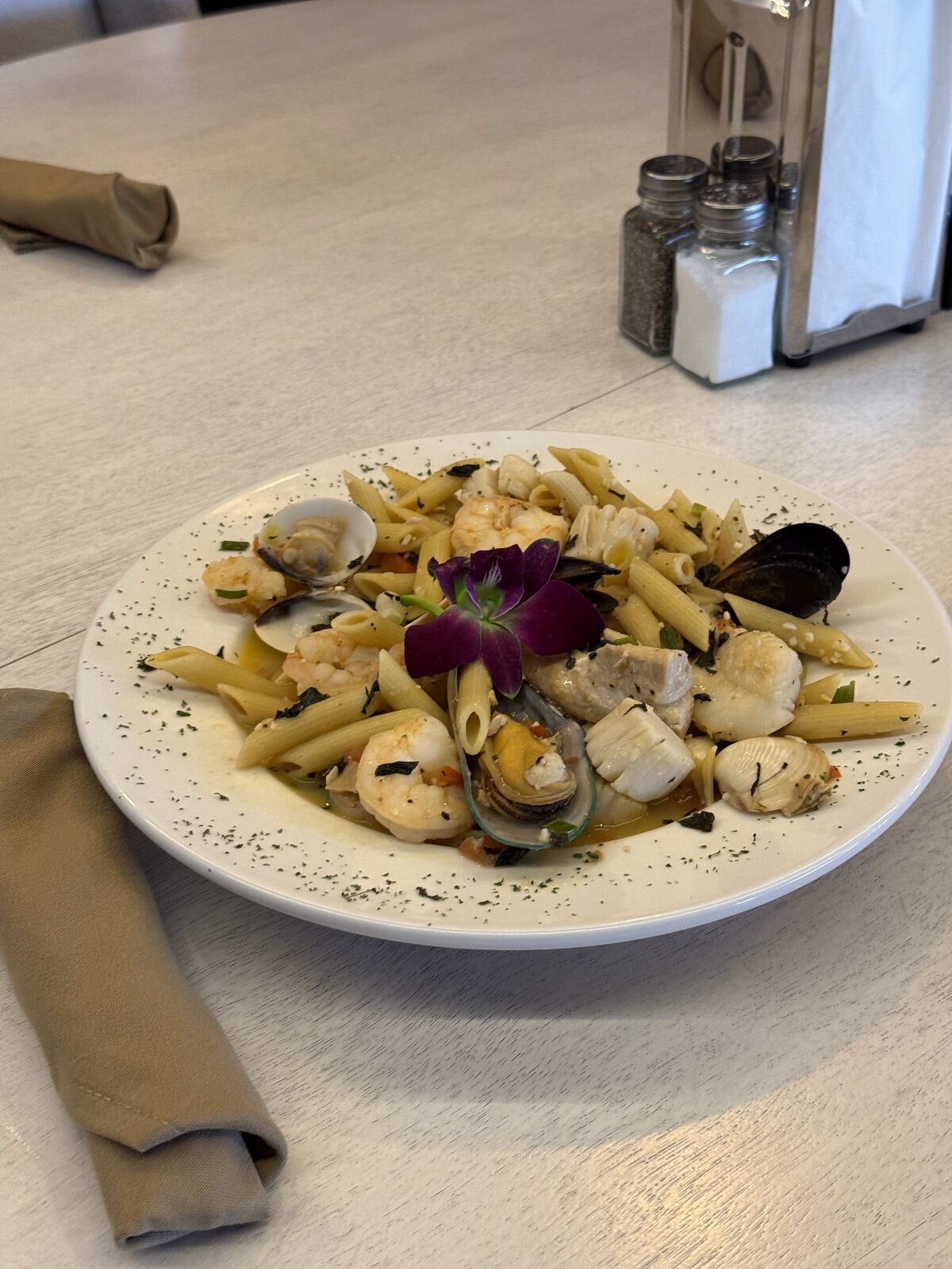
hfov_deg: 30.3
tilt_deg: -32.9
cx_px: 476
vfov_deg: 39.7
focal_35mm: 48
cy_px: 634
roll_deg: +2.0
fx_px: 1760
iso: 160
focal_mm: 6.76
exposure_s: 1/60
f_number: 1.78
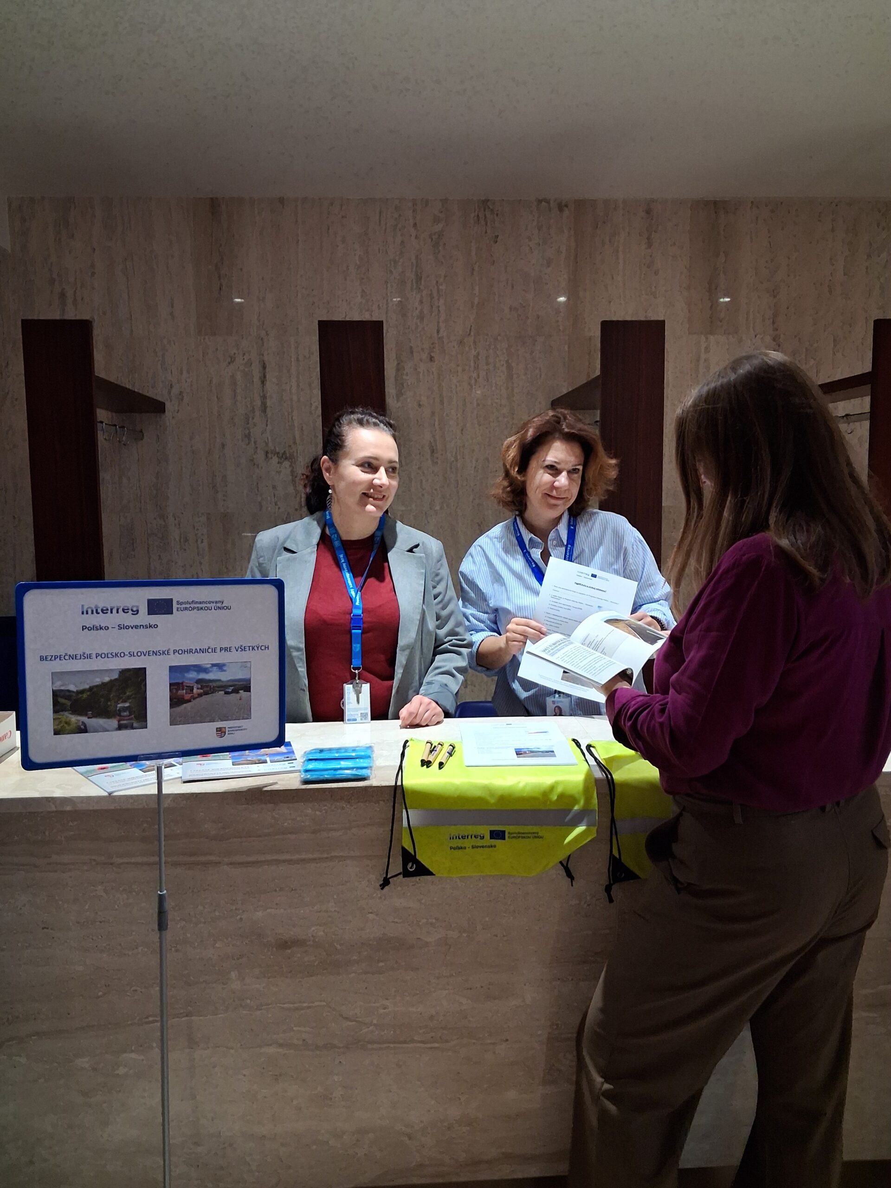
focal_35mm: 27
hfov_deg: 51.4
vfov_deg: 65.3
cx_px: 446
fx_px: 927
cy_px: 594
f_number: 1.8
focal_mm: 4
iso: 320
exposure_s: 1/50
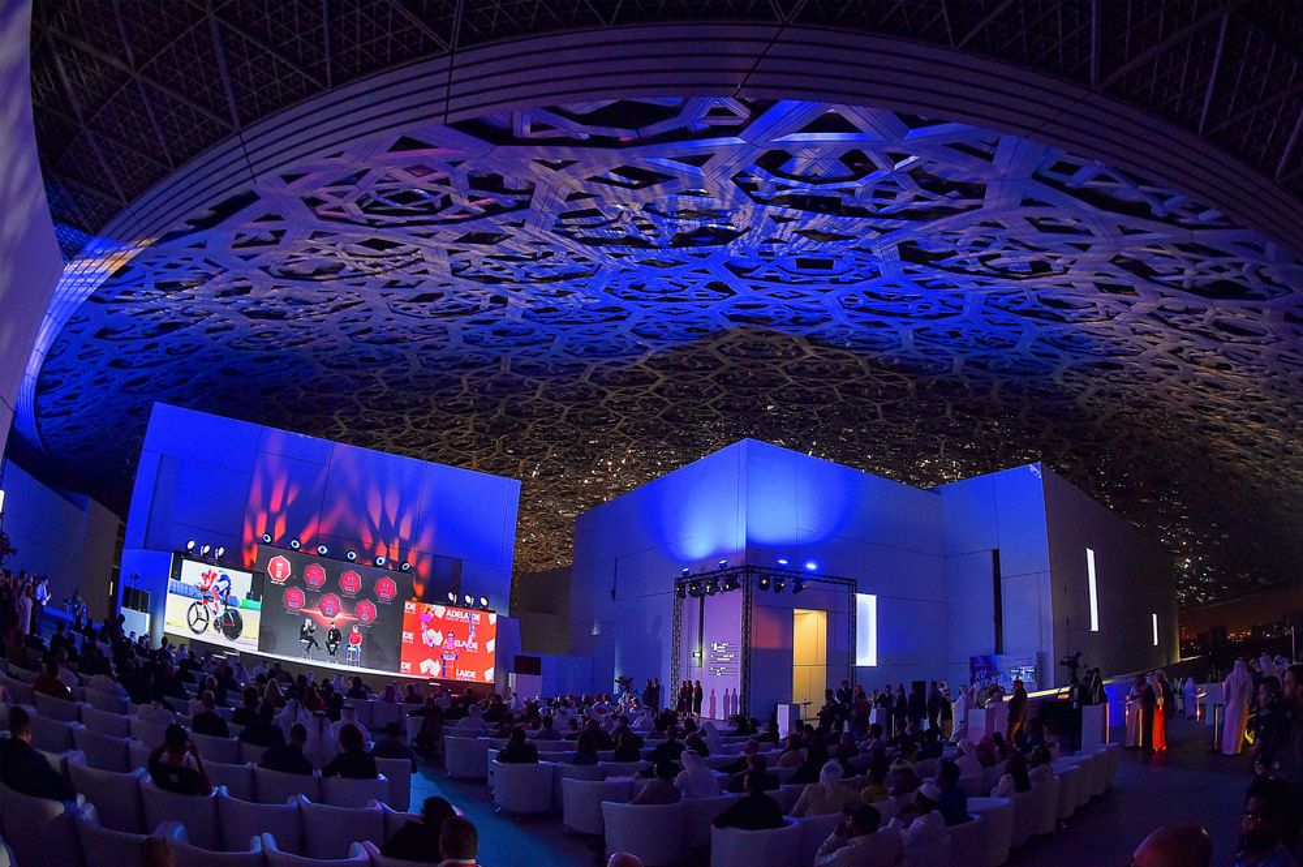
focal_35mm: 16
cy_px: 434
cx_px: 652
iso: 3200
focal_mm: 16
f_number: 5
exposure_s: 1/250
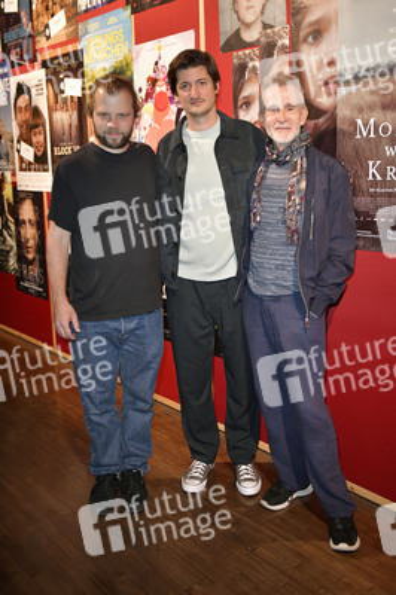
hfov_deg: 36.8
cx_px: 198
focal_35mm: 36
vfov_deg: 53.2
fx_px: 595
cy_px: 298
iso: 2000
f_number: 2.8
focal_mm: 36
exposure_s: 1/250
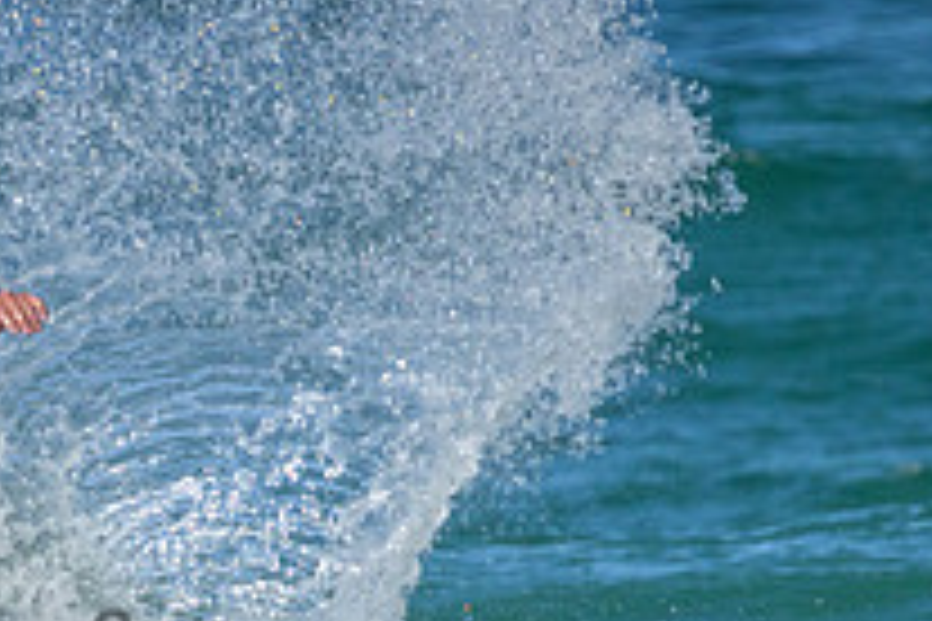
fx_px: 57935
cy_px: 641
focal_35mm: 2238
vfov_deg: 0.6
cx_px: 63
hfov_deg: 0.9
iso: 2800
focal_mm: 800
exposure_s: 1/2000
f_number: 11
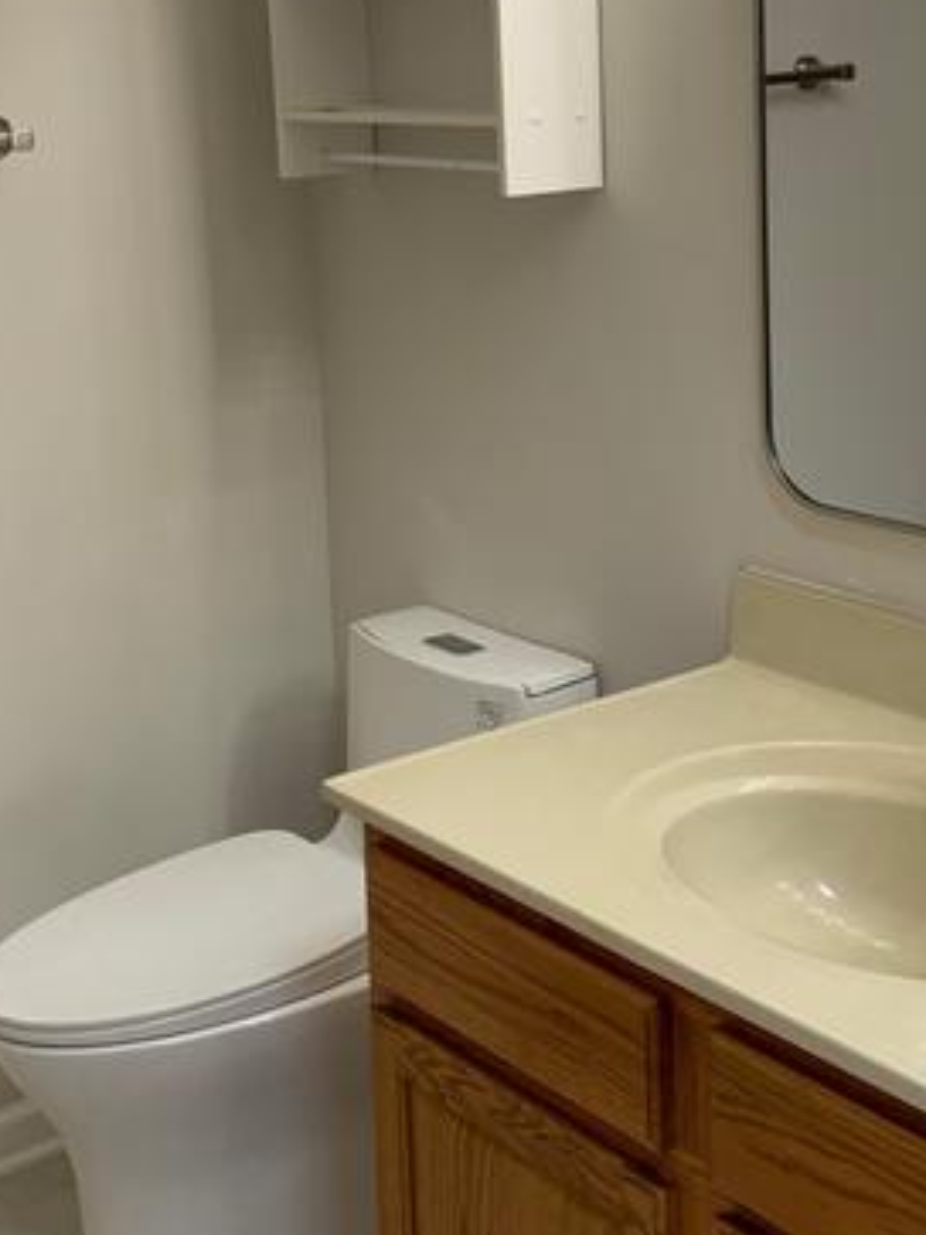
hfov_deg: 26.5
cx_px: 548
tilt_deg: -9.3
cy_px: 388
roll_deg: +1.8
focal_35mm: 55
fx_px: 1963
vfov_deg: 34.5
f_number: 1.8
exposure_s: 1/120
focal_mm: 4.25
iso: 80
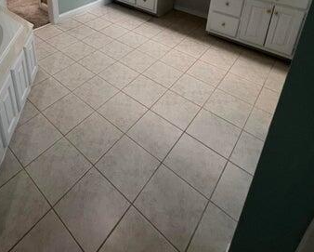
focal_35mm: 24
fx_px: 223
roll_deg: -1.3
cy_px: -1
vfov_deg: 48.3
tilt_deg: -21.3
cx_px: 113
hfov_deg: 68.9
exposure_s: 1/60
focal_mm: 1.57
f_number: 1.8
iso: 125
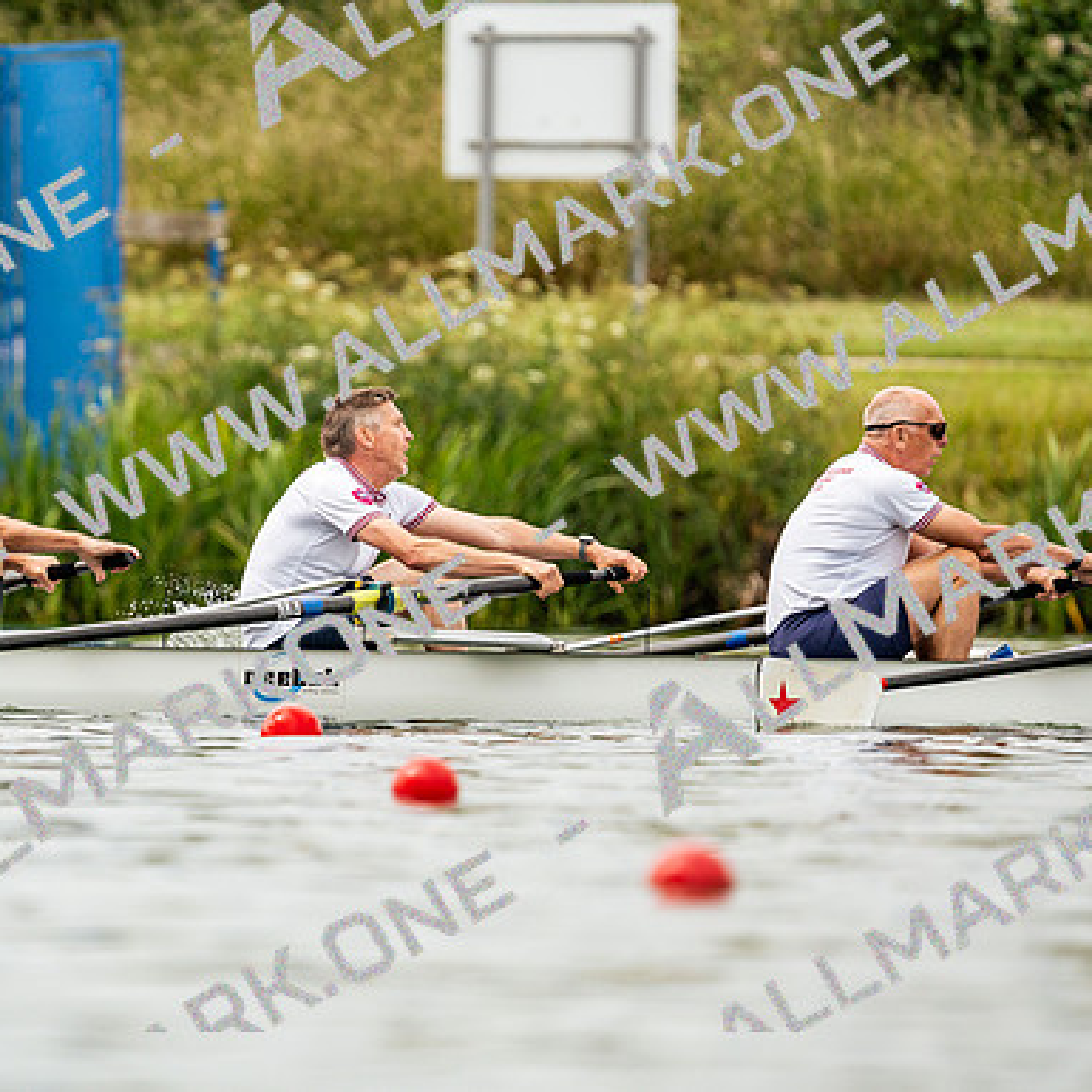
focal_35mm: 769
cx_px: 406
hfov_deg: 2.3
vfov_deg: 2.3
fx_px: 27446
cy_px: 546
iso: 400
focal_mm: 600
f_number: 6.3
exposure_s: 1/2000
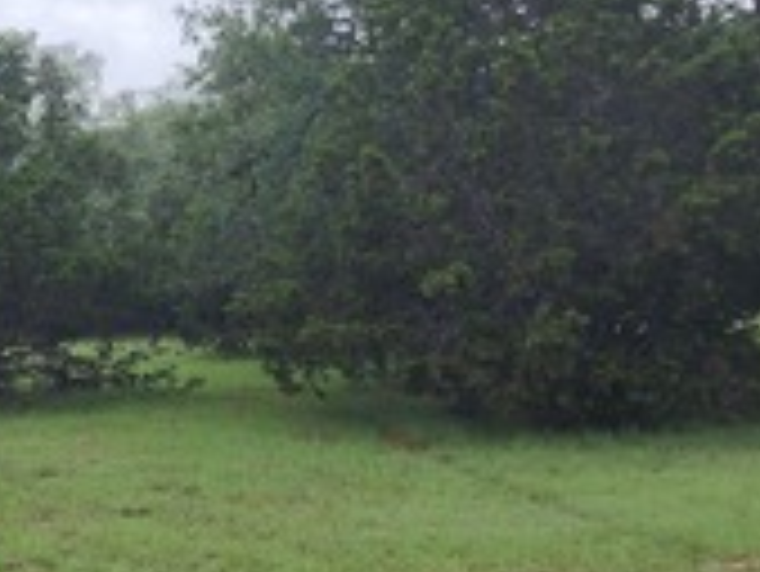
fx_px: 1911
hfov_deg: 21.7
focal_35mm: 87
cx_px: 4
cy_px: 230
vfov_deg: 17.0
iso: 12
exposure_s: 1/827
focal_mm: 6.4
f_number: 1.8
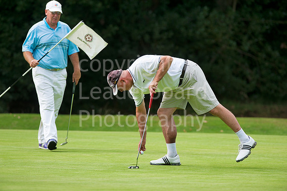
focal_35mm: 300
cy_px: 96
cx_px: 144
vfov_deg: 4.6
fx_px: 2390
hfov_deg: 6.9
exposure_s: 1/1000
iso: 400
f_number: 5.6
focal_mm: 300
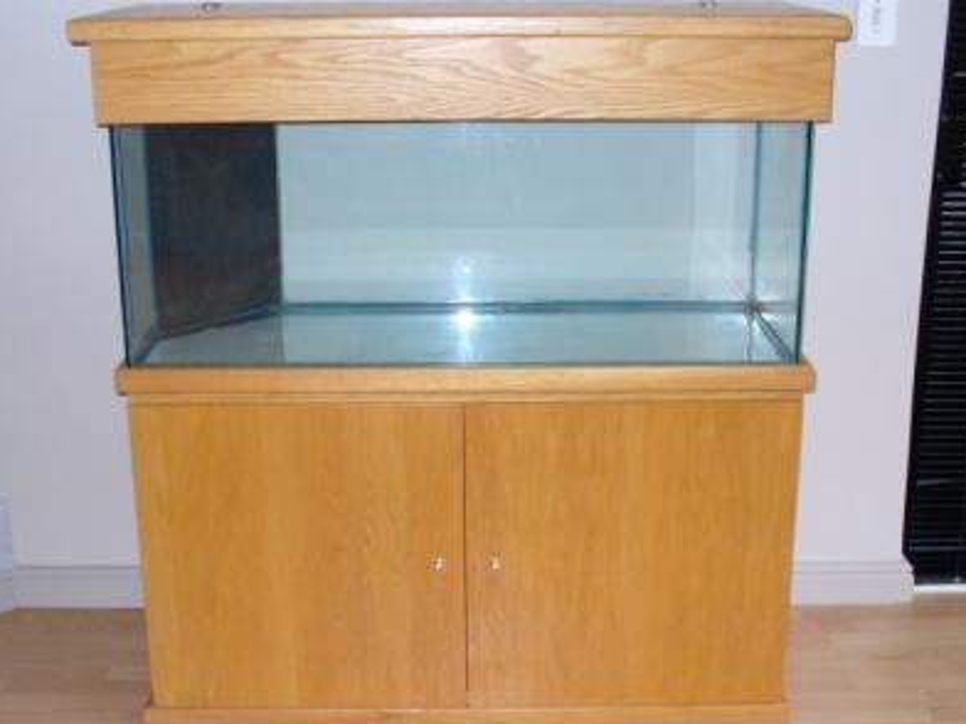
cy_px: 374
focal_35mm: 48
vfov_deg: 30.3
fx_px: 1339
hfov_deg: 39.7
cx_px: 466
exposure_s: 1/30
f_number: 2.9
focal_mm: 7
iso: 200
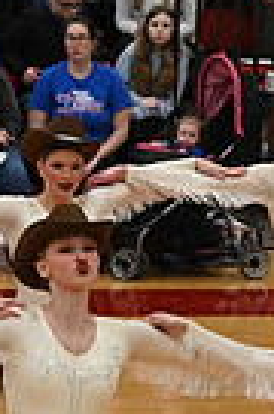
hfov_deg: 3.0
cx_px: -578
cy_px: 379
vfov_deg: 4.6
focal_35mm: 449
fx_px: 5152
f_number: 4
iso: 3200
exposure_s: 1/400
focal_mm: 70
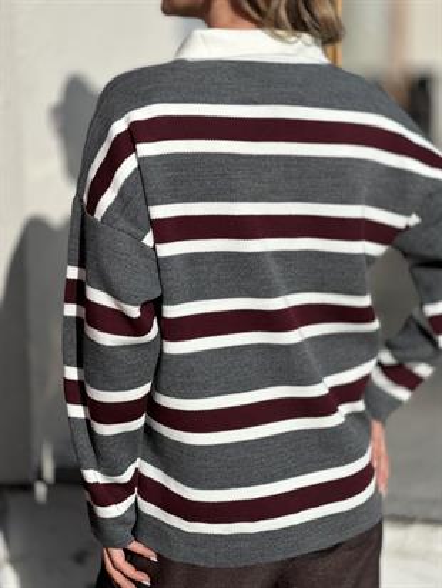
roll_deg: -1.3
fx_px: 1310
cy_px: 294
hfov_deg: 19.1
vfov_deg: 25.3
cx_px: 221
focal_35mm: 77
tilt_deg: -12.6
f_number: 2.8
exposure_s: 1/1575
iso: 32
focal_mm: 9
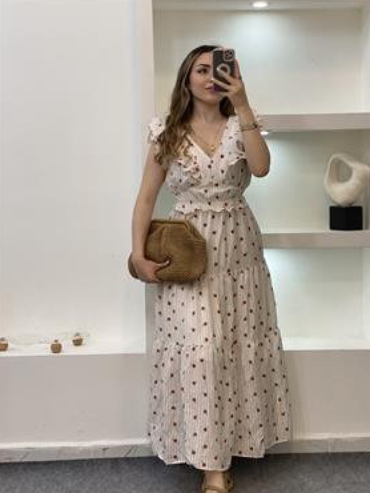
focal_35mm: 58
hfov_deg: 25.3
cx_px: 198
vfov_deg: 33.2
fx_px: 826
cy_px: 270
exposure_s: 1/100
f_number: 2
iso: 64
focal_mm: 6
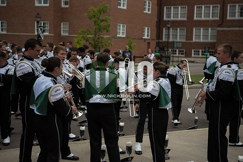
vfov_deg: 19.5
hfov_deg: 28.8
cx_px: 122
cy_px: 81
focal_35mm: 70
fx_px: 473
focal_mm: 70
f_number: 3.5
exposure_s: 1/3200
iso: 1600
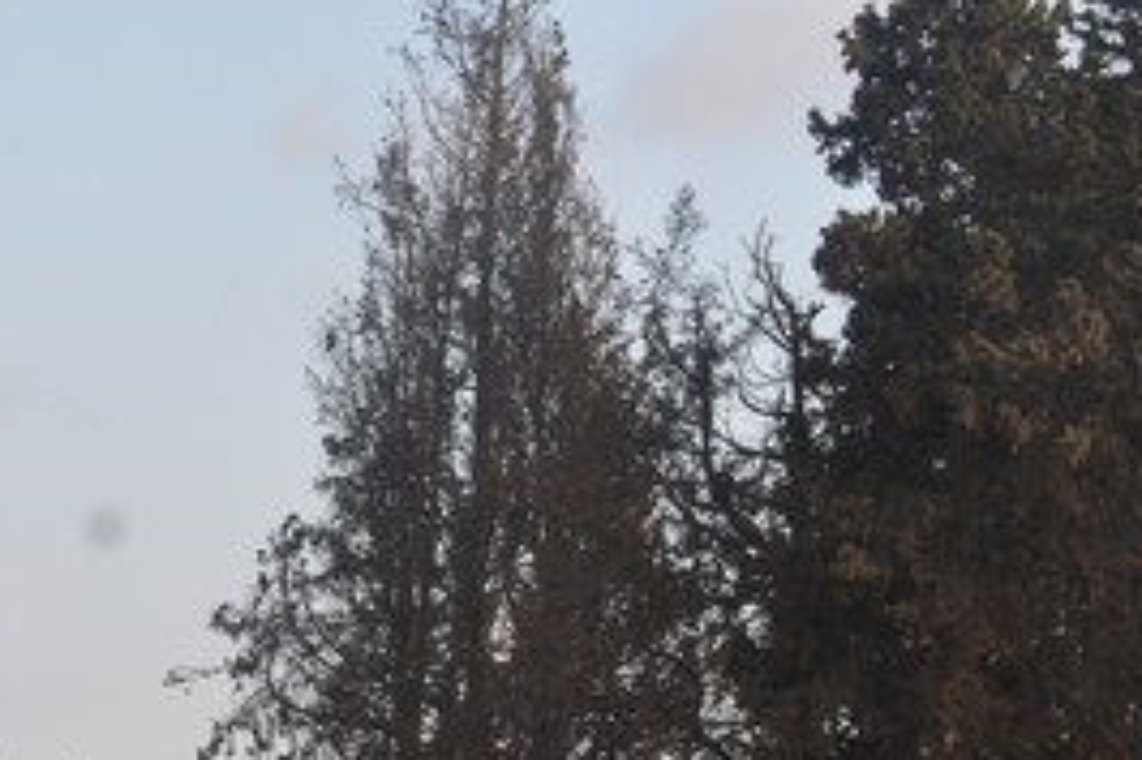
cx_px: 1189
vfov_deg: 6.9
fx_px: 6283
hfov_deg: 10.3
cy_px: 655
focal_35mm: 198
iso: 200
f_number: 8
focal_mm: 55
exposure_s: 1/250
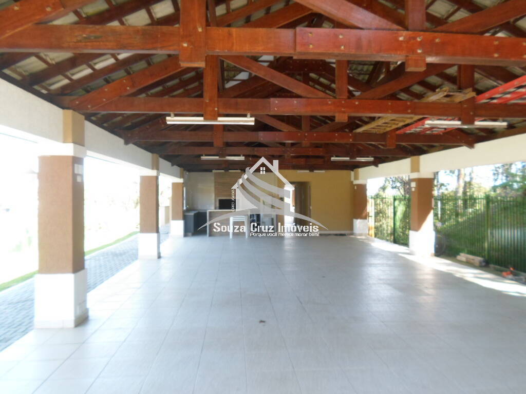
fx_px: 380
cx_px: 263
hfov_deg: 69.4
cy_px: 197
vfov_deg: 54.9
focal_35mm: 25
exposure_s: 1/60
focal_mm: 4.5
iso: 80
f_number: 2.5
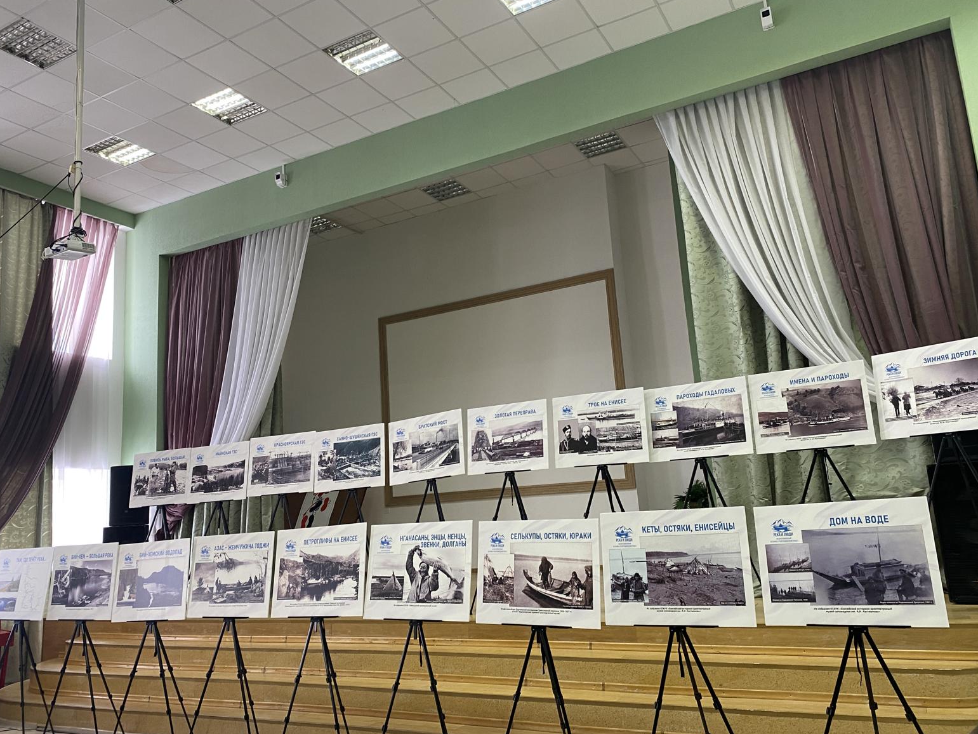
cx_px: 483
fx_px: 763
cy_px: 366
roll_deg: +3.3
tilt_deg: +11.2
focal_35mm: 27
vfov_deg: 51.4
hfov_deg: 65.3
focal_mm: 4.25
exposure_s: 1/50
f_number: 1.8
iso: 100
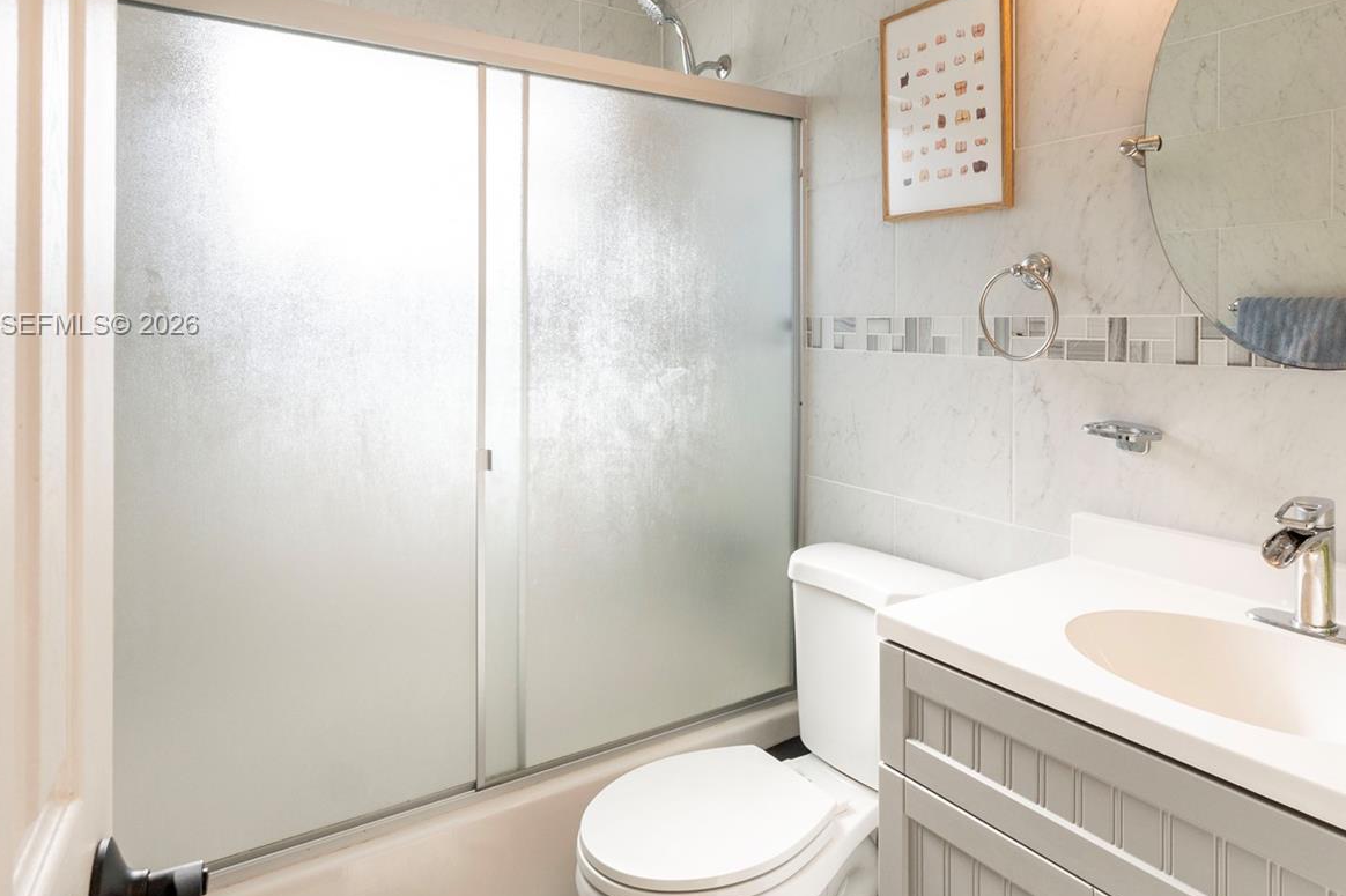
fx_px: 848
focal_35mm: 23
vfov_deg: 55.0
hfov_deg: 76.5
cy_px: 326
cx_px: 763
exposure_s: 1/60
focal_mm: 11
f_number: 7.1
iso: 250
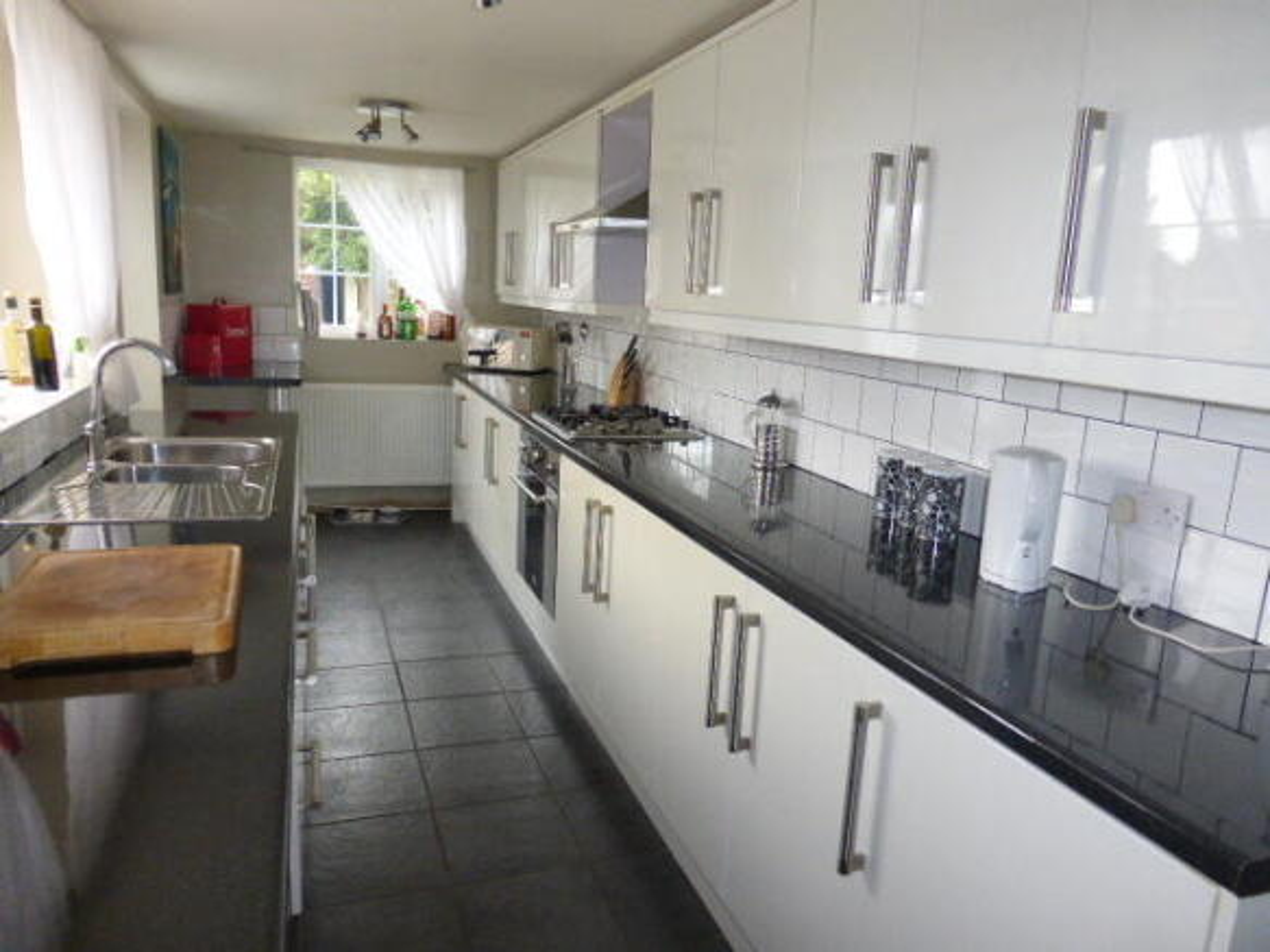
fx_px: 880
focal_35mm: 24
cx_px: 635
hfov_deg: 71.6
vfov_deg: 56.8
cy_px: 476
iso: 400
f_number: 3.3
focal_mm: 4.3
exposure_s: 1/60
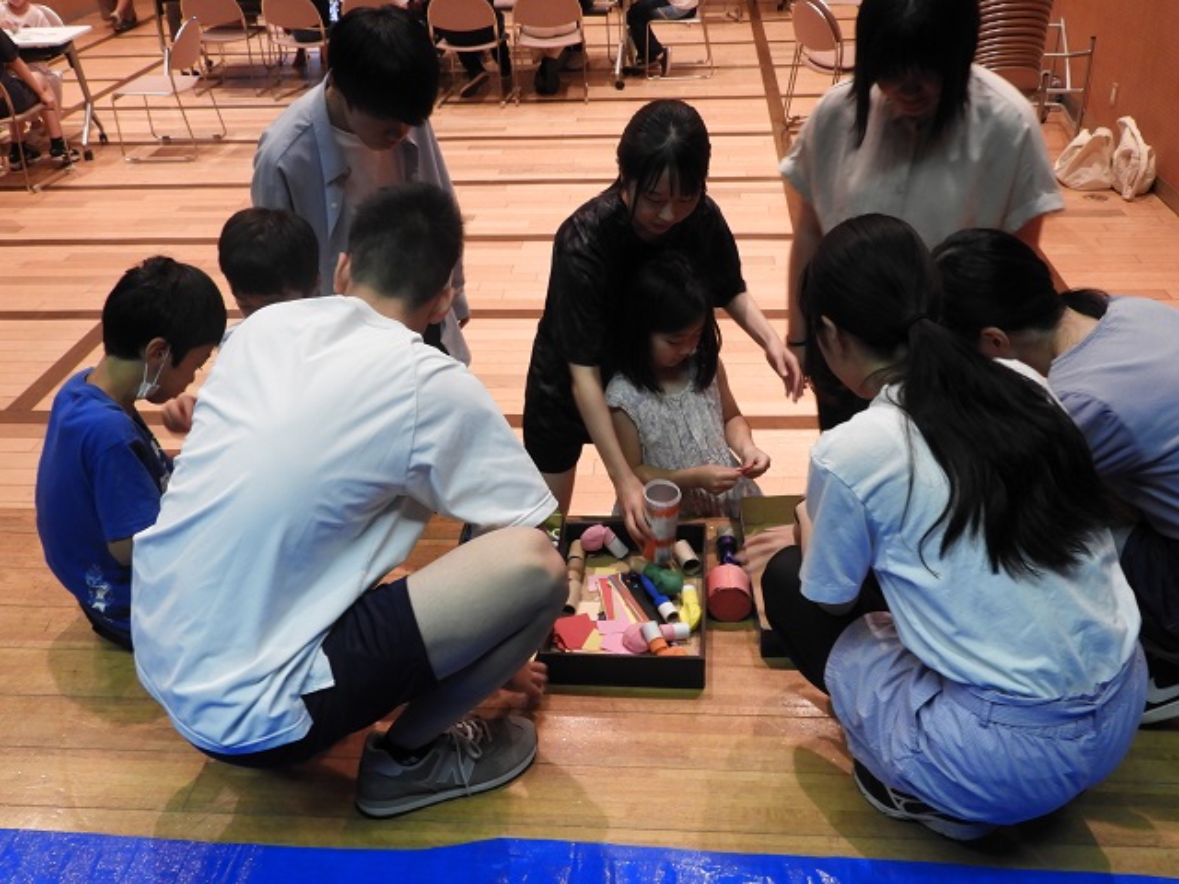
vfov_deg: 42.9
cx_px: 590
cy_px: 442
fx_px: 1124
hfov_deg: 55.4
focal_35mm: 33
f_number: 3.6
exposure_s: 1/30
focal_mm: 5.9
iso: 320
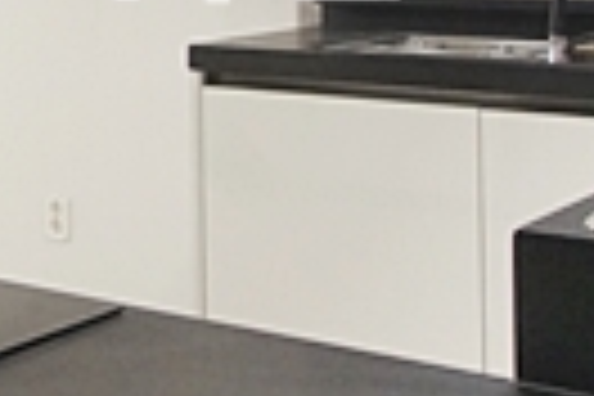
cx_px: -158
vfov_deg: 14.4
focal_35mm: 91
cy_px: -126
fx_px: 1501
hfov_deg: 20.6
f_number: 9
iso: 800
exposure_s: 1/40
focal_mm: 10
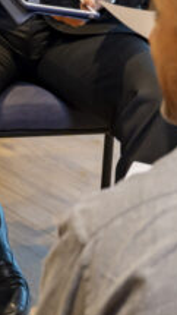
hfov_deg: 7.1
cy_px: 51
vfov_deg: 12.6
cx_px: -48
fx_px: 1418
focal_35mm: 170
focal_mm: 34
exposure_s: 1/200
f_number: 4
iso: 800
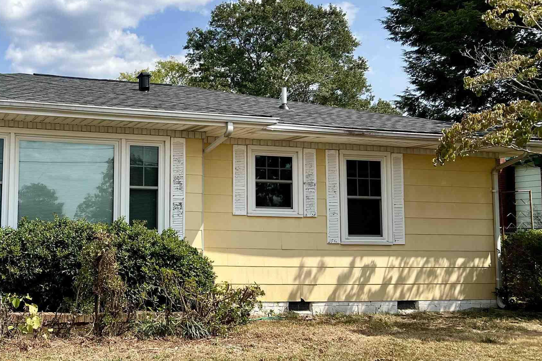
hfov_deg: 38.7
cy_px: 169
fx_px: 738
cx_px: 103
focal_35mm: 49
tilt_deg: +5.1
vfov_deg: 27.5
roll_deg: -1.1
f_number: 1.5
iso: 50
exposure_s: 1/4274
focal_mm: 5.7
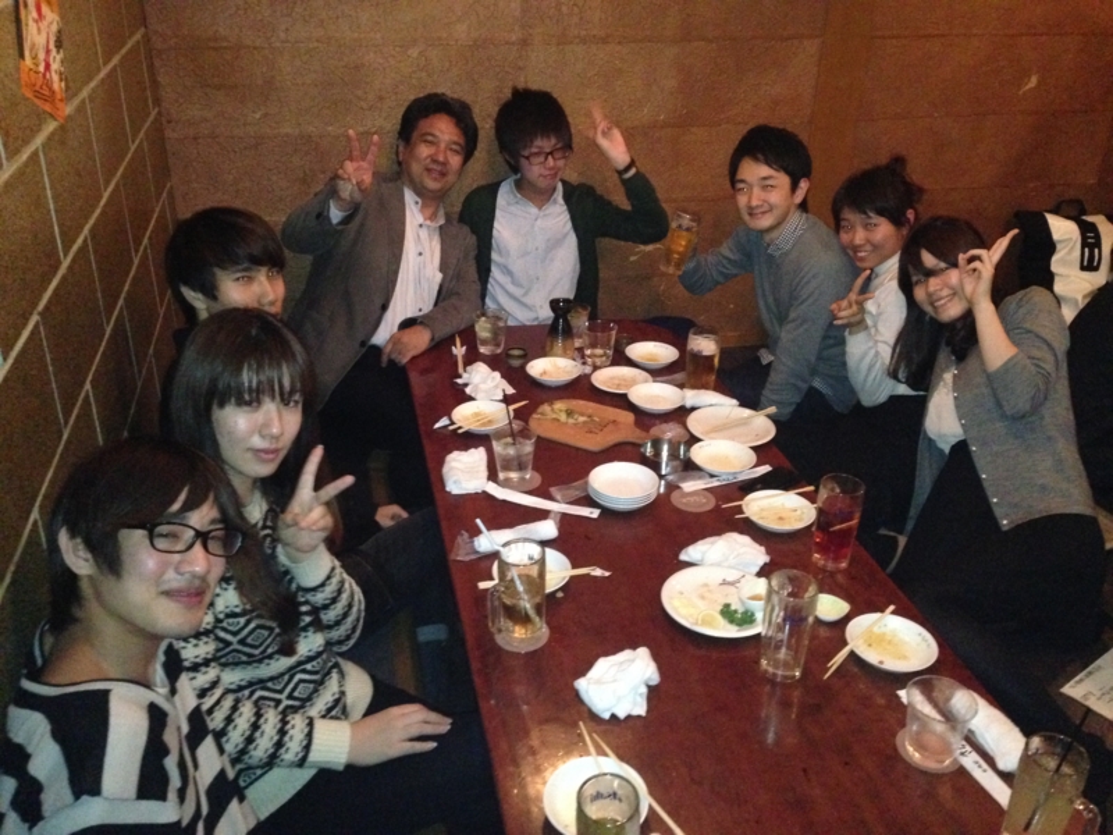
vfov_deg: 42.9
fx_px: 1061
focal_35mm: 33
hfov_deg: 55.4
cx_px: 556
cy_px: 418
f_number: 2.4
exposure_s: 1/16
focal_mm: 4.12
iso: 800
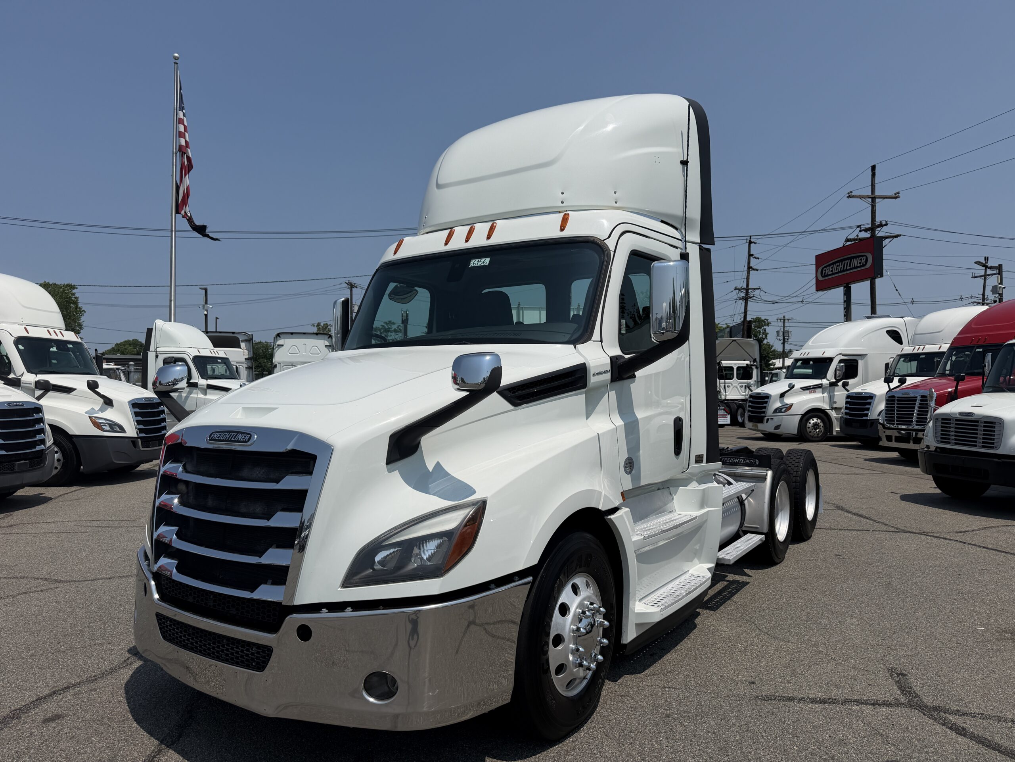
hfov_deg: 71.6
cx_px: 508
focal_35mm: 24
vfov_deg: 56.8
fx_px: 704
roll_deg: +0.0
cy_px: 381
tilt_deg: +1.2
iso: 80
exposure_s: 1/11905
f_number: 1.78
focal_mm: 6.76
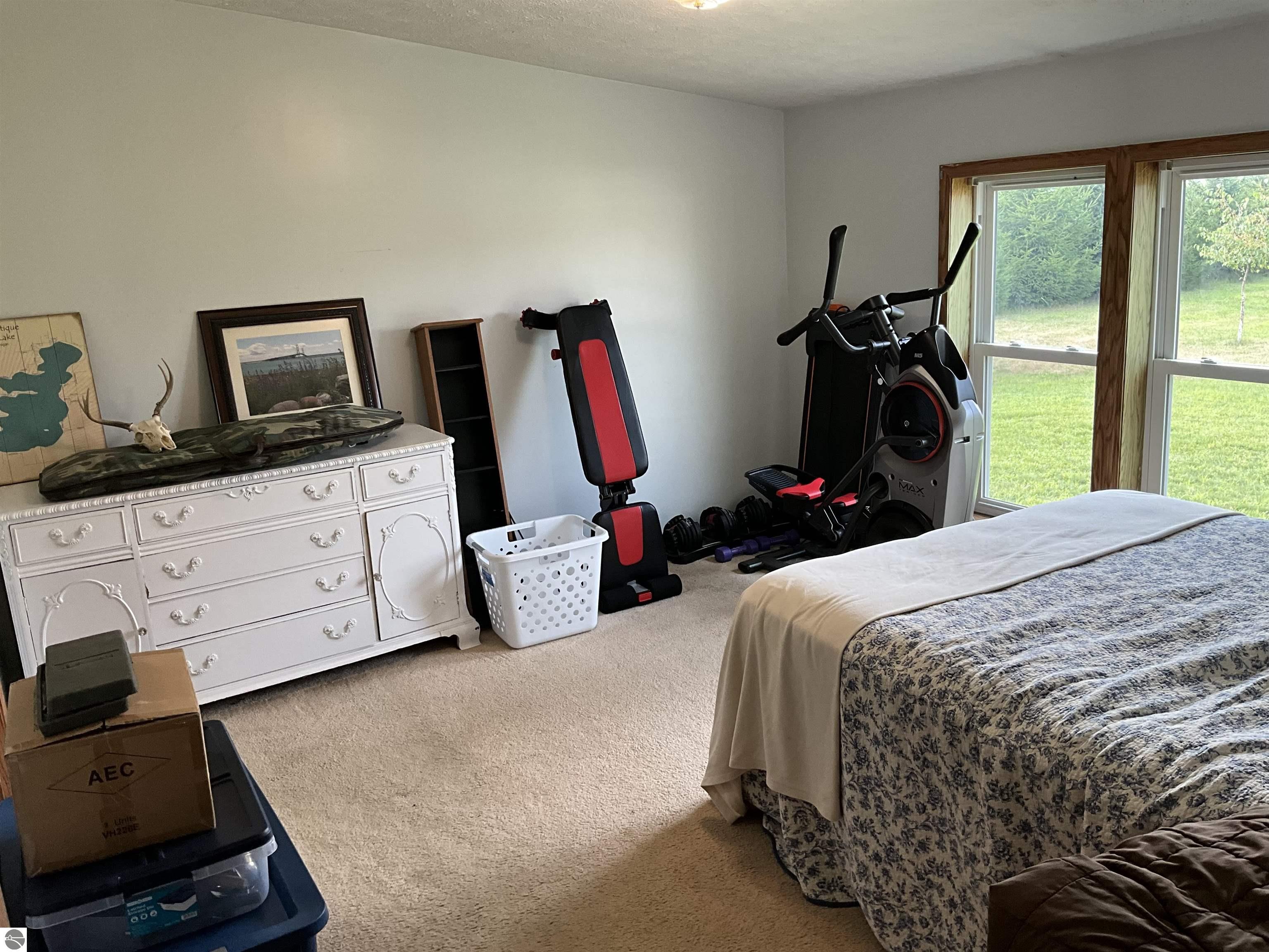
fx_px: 1063
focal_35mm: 29
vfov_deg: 48.2
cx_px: 634
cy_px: 476
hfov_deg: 61.7
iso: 50
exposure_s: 1/60
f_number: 1.8
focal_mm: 3
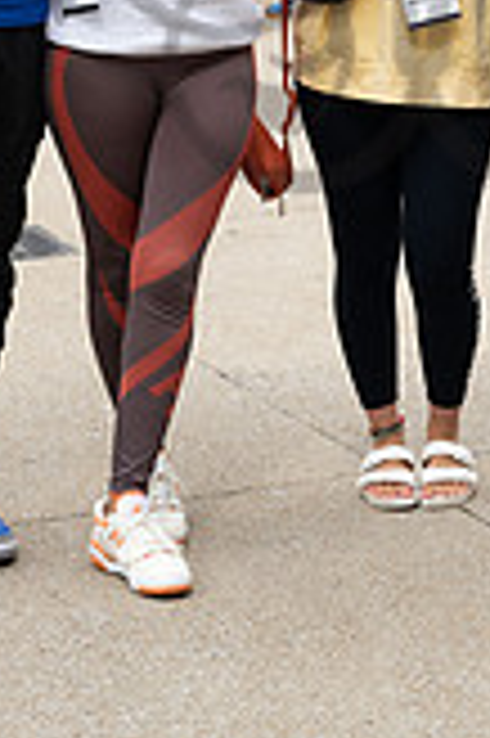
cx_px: 423
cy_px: -238
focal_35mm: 137
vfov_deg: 14.3
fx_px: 2803
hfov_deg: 10.0
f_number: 8
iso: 200
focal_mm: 50
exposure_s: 1/320
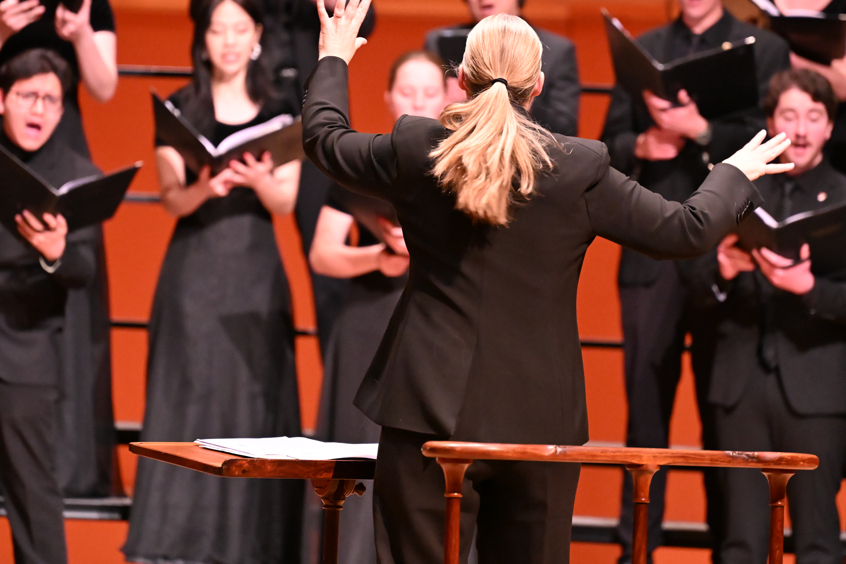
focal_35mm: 339
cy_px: 229
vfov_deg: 4.1
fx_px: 7965
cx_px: 420
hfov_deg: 6.1
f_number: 4
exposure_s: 1/320
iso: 9000
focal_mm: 260
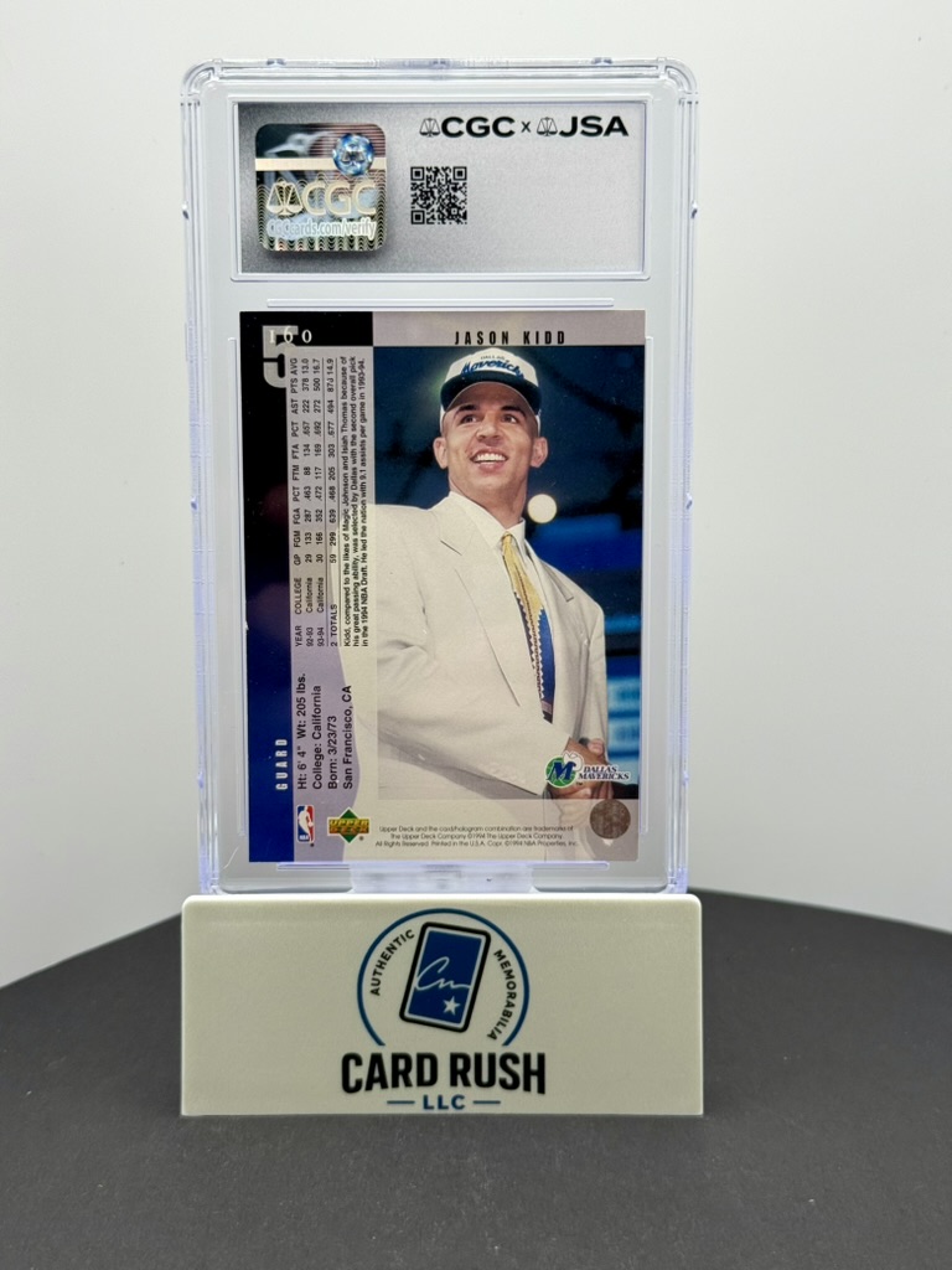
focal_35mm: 48
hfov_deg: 30.3
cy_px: 635
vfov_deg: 39.7
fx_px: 1760
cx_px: 476
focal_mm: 6.76
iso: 64
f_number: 1.78
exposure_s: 1/259
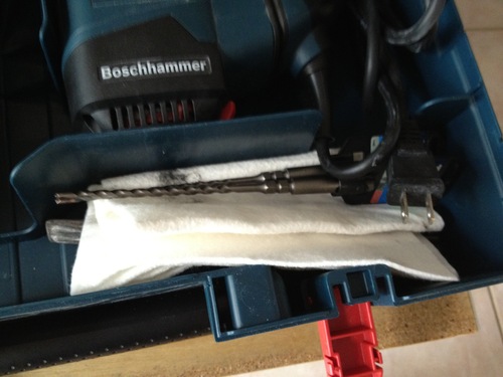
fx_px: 509
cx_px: 252
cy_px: 188
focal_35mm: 35
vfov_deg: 40.7
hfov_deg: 52.6
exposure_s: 1/20
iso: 320
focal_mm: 4.28
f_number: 2.4
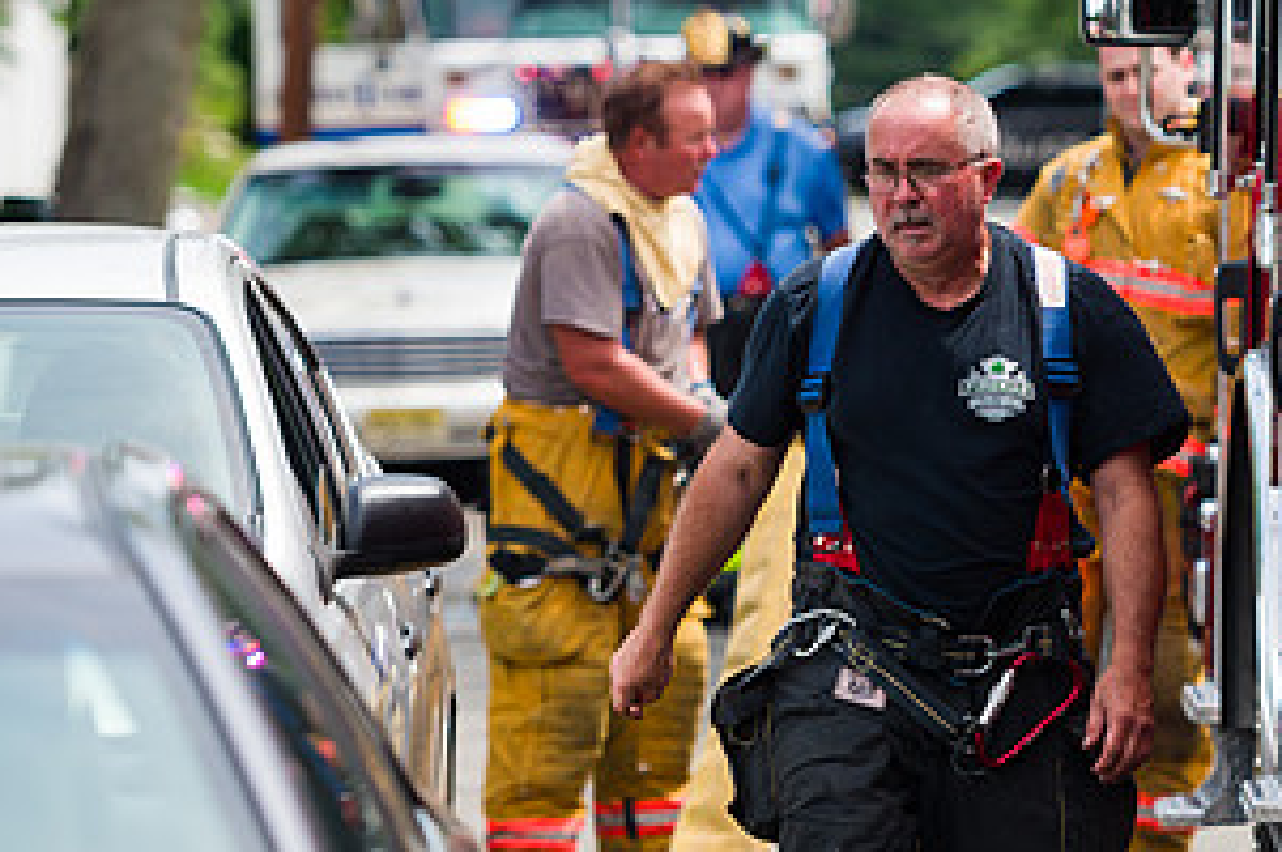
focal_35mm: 260
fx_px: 9249
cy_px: 362
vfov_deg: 5.3
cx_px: 958
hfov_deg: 7.9
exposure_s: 1/1600
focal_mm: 135
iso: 200
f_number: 3.2
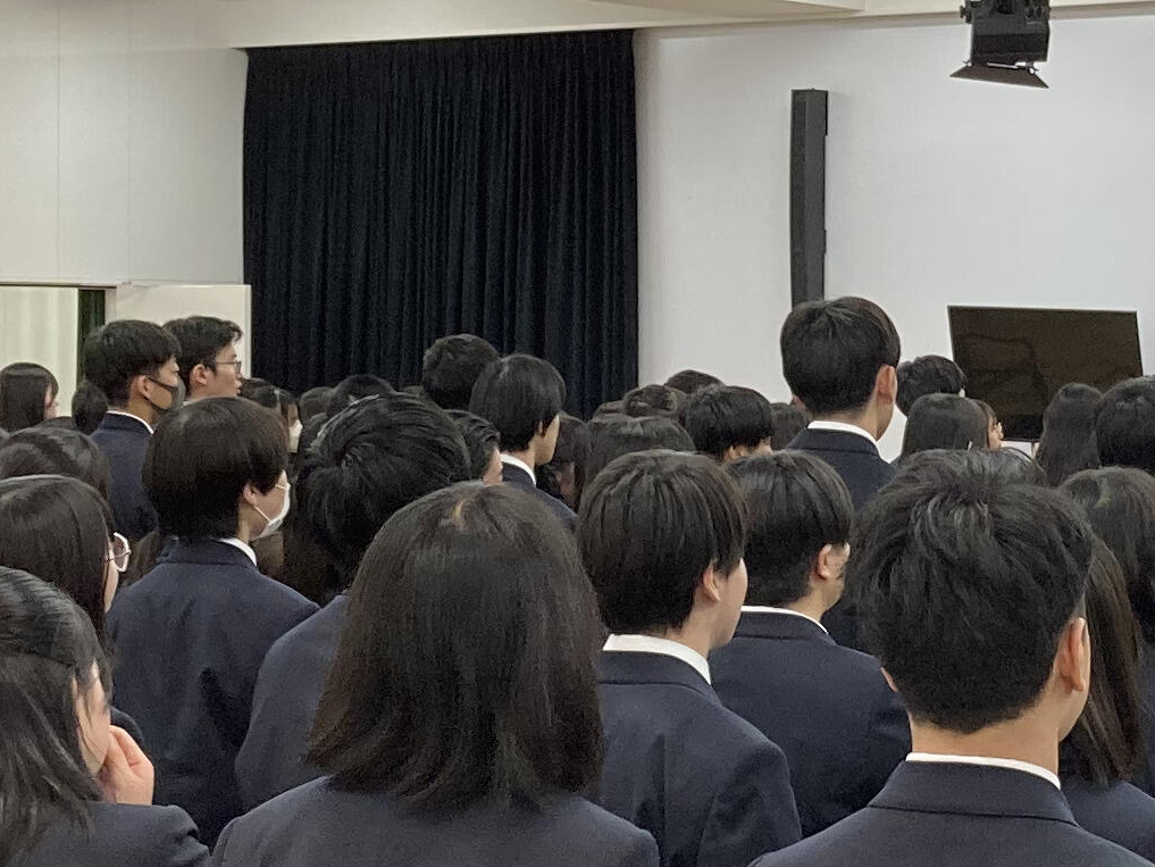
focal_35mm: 111
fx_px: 3704
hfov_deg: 17.5
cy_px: 437
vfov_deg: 13.3
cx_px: 997
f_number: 1.8
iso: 64
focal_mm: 3.99
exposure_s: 1/60
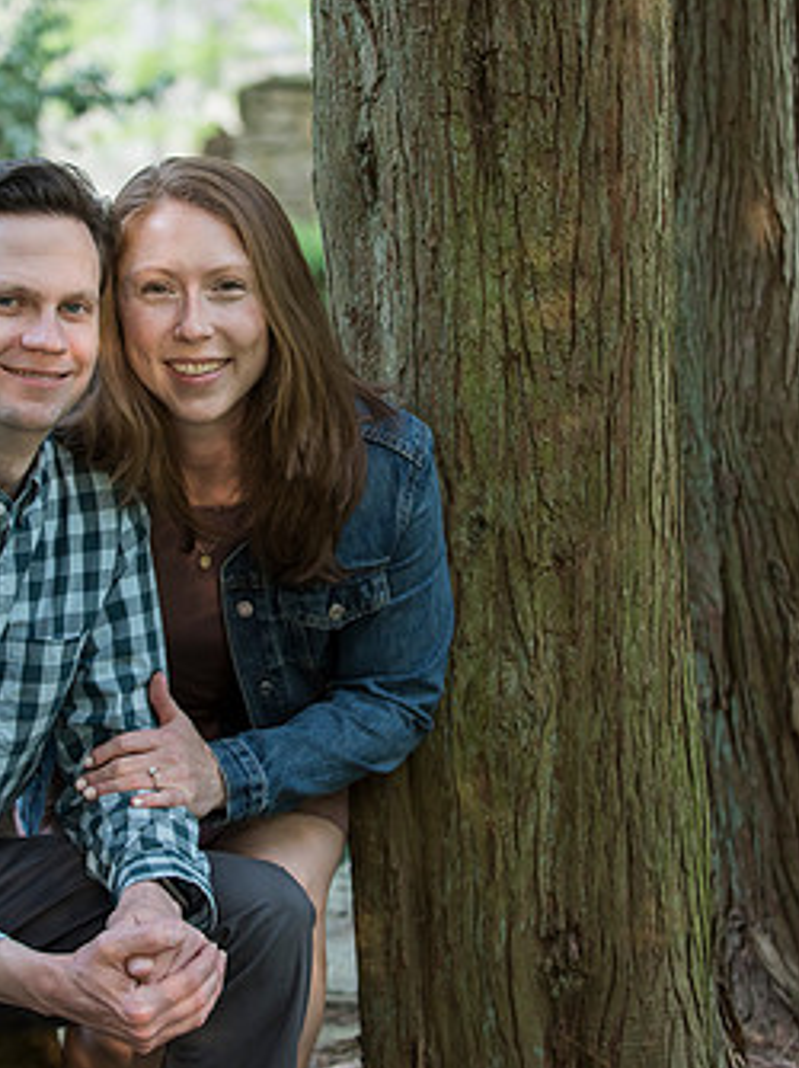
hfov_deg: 12.6
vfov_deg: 16.8
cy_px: 459
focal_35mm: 117
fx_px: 3605
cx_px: 259
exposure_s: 1/60
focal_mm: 70
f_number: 4
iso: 800
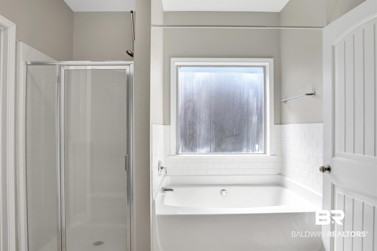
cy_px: 126
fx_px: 230
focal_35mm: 22
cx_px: 188
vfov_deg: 57.2
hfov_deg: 78.6
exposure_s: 1/40
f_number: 11
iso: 200
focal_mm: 22
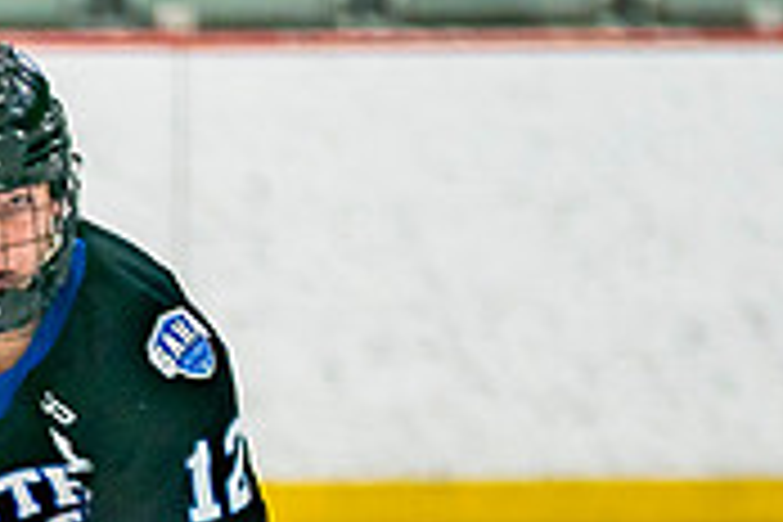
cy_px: 1039
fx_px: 30948
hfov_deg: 1.4
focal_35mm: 1423
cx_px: -539
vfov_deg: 1.0
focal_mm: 200
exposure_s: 1/640
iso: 400
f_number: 2.8
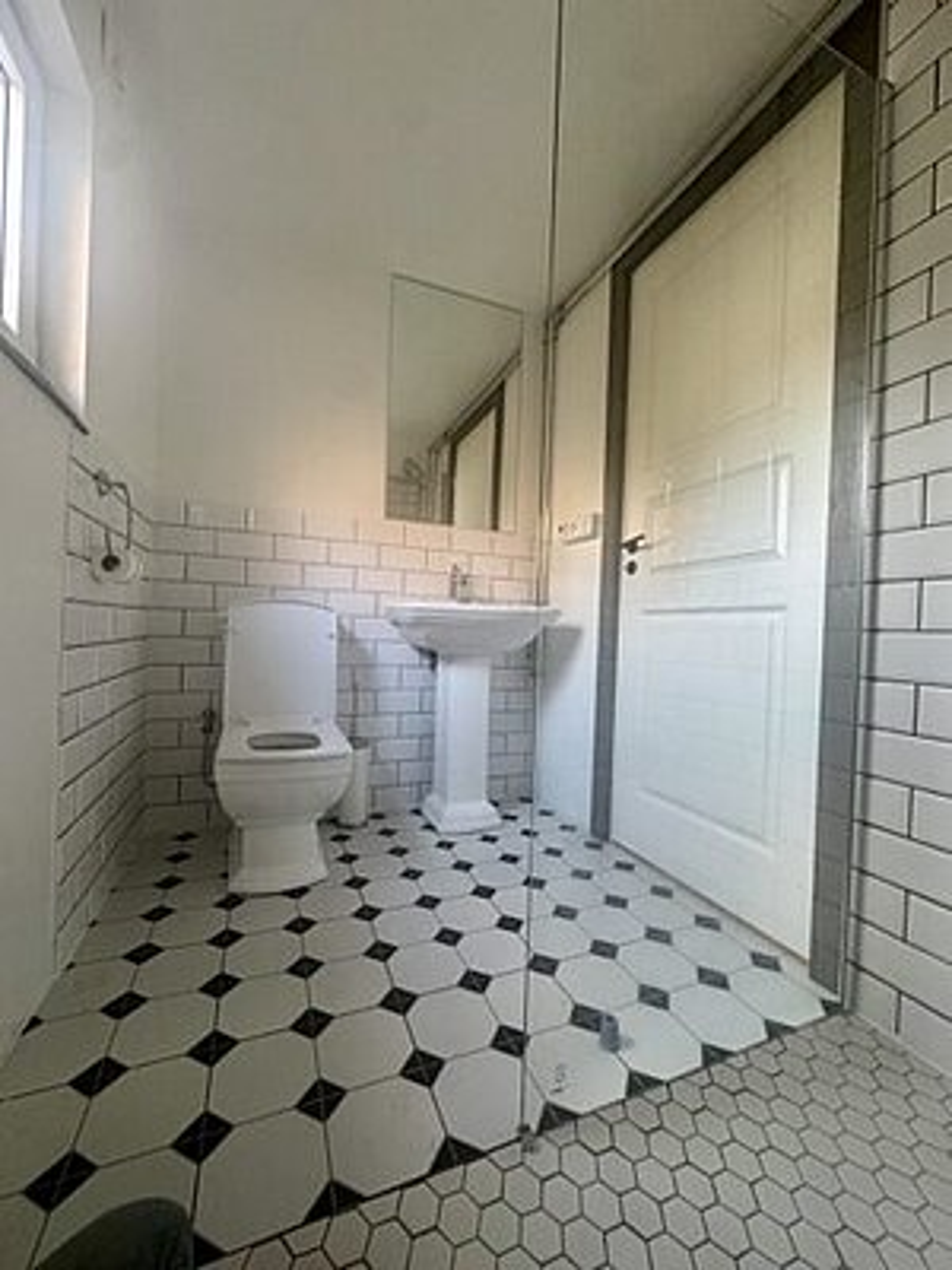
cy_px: 635
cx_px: 476
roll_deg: -2.3
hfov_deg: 85.7
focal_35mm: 14
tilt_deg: -0.1
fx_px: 513
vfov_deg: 102.1
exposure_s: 1/50
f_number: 2.2
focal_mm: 2.22
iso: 250
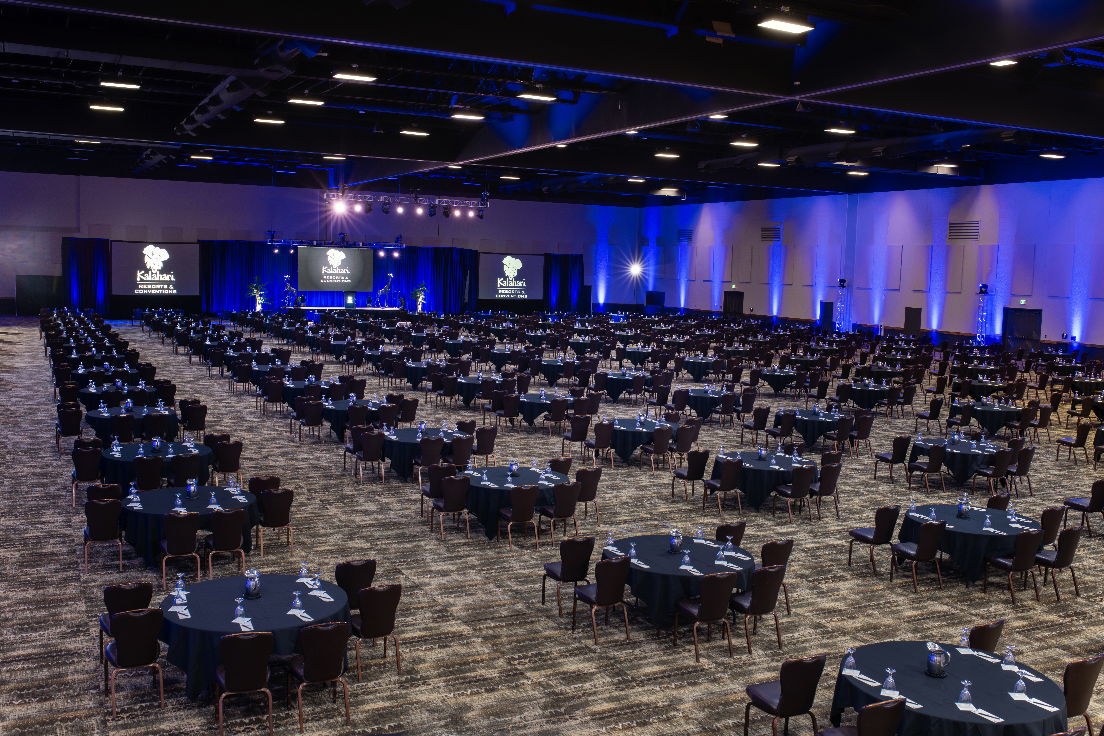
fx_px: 1073
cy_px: 368
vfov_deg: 37.9
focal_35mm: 35
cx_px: 552
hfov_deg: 54.4
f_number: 8
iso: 640
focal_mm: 35
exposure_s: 1.6
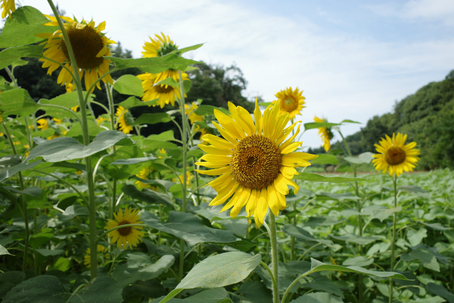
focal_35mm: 28
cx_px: 227
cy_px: 152
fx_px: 353
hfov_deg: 65.5
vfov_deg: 46.4
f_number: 5.6
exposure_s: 1/640
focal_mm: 18.3
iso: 200
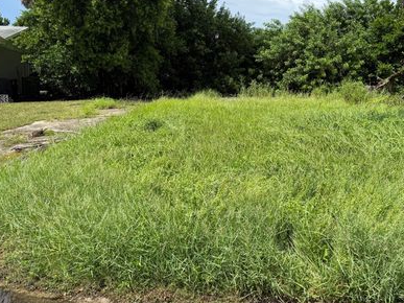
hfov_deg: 57.8
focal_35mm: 31
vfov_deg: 45.2
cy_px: 122
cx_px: 248
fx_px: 362
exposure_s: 1/3584
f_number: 1.78
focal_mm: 6.76
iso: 80
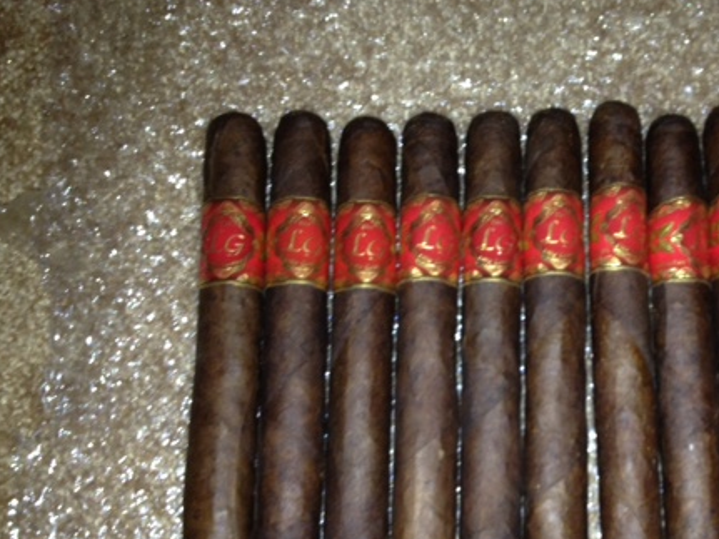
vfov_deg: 28.0
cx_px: 515
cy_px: 320
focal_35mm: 52
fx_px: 1080
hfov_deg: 36.2
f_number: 2.4
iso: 100
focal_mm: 4.28
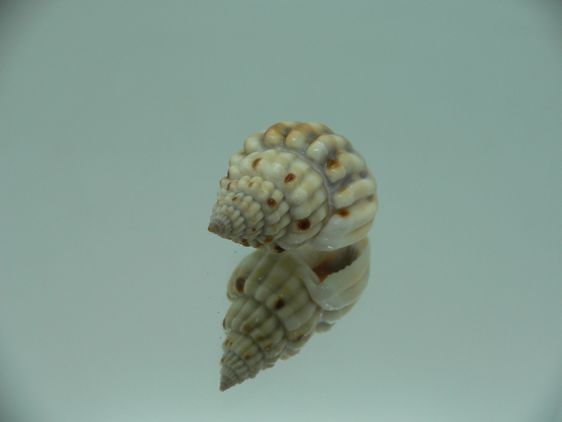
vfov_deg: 40.7
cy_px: 211
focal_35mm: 35
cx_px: 281
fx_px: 568
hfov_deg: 52.6
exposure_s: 1/60
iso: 80
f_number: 2.8
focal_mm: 4.6
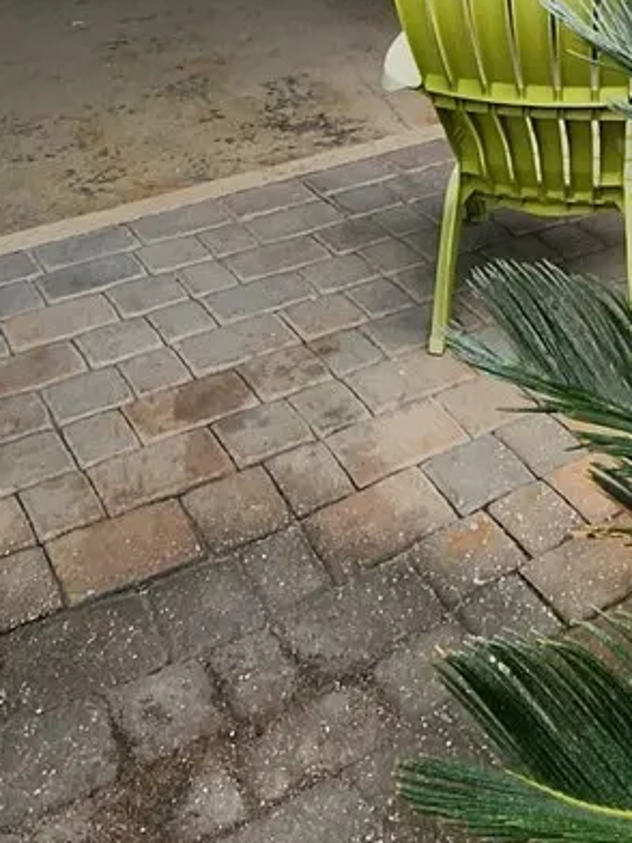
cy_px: -639
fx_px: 1290
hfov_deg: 27.3
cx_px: 451
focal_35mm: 53
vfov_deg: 22.6
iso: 50
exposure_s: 1/679
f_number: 2.2
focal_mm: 2.2
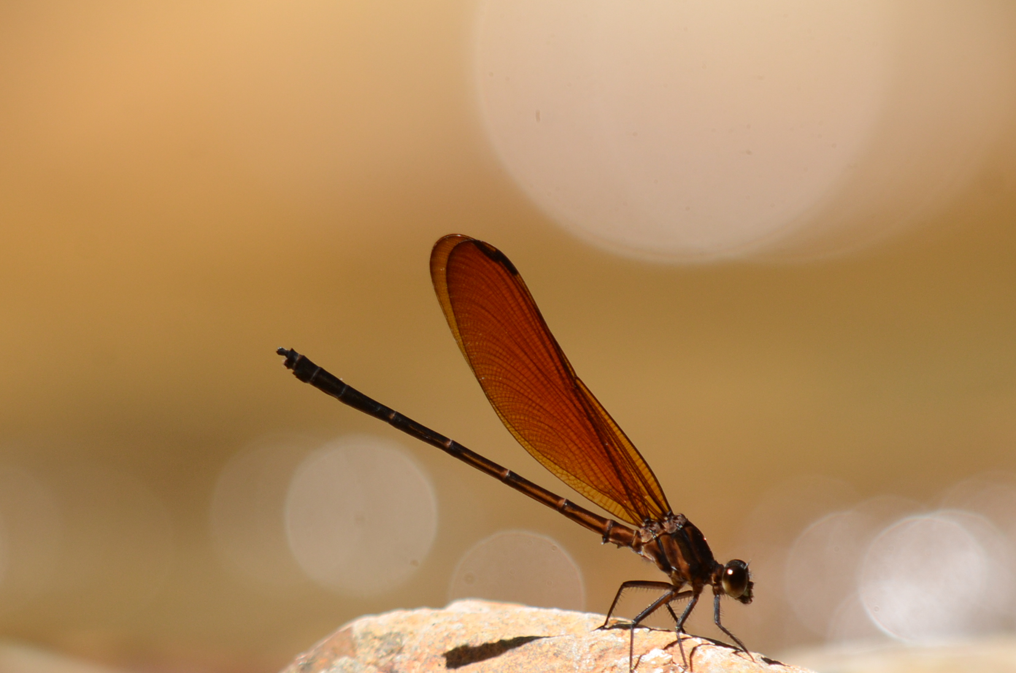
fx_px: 27658
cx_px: 537
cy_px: 431
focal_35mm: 982
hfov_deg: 2.1
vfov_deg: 1.4
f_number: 7.1
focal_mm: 440
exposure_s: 1/1000
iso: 500
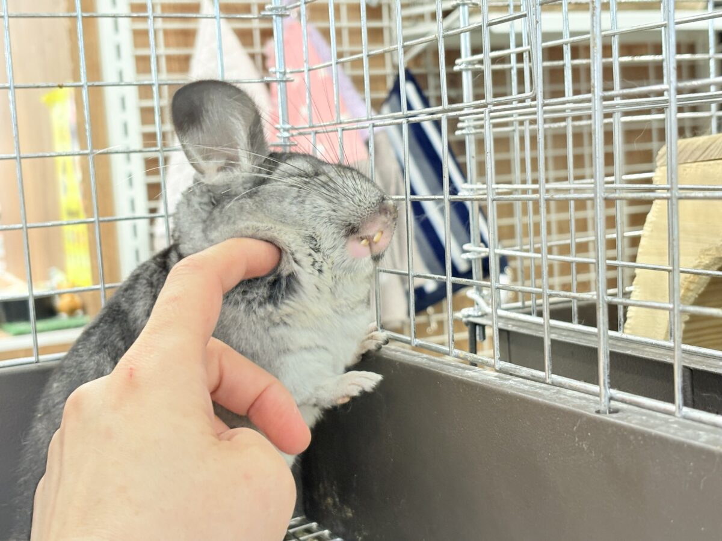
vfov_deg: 28.0
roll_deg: +4.5
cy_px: 270
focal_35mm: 52
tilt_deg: -5.1
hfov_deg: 36.8
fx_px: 1085
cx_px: 361
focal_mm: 5.96
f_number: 1.6
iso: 125
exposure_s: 1/50
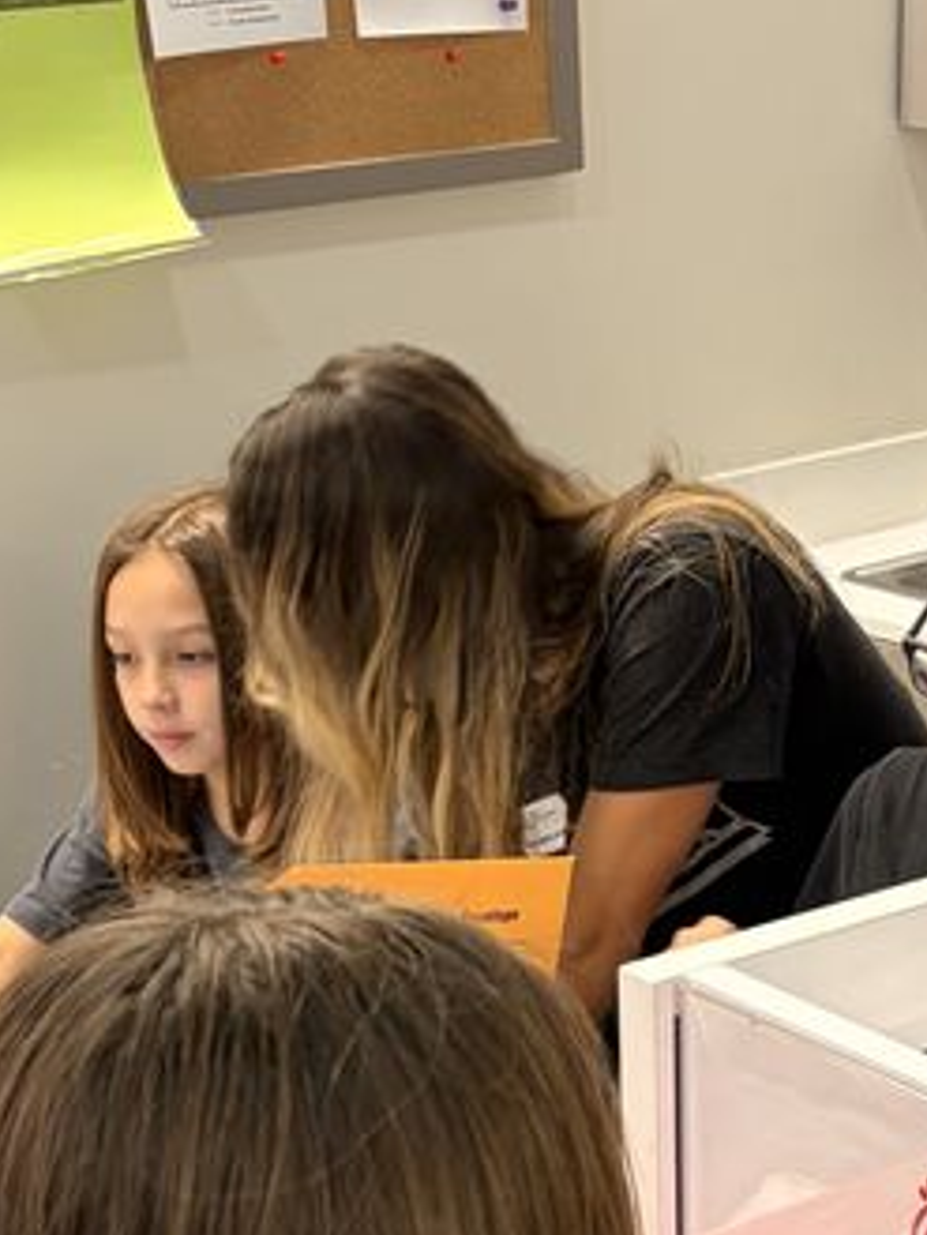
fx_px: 2890
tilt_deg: -26.9
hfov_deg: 18.0
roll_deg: +0.3
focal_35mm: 81
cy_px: 1314
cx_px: 766
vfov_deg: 22.9
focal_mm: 5.96
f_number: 1.6
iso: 125
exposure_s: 1/60
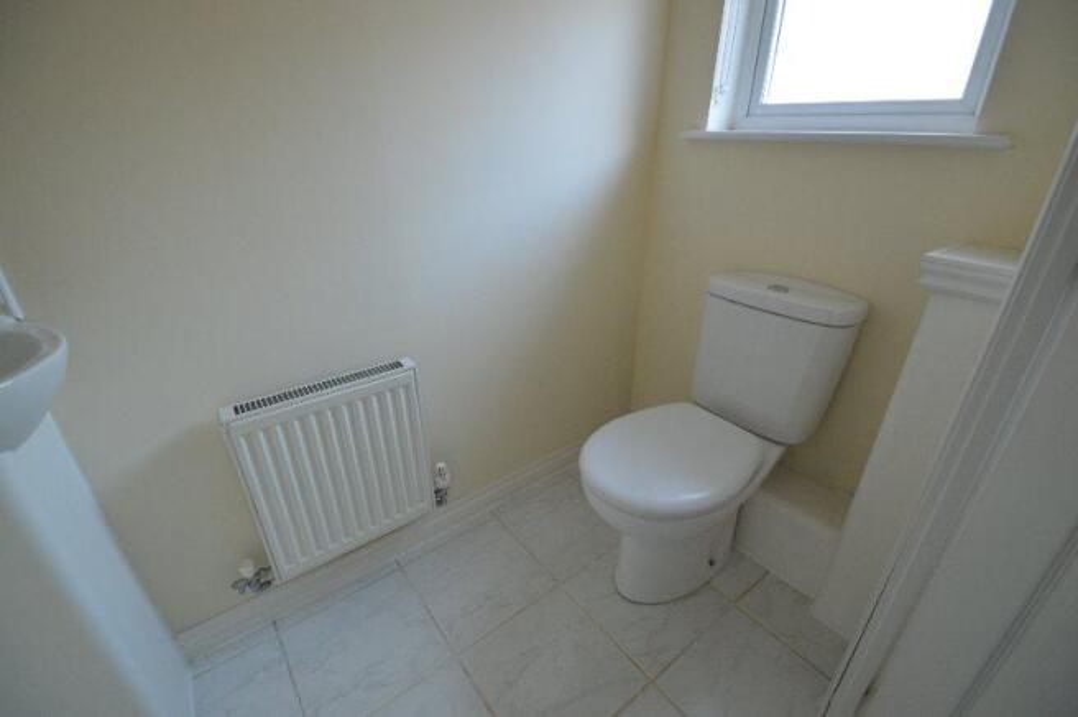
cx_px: 539
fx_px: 449
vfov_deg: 77.2
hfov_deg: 100.4
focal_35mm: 15
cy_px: 358
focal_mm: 10
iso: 560
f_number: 3.5
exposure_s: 1/60
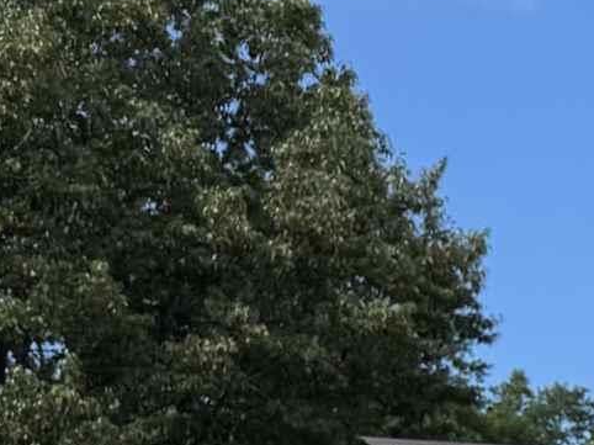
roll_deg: +1.3
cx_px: 1788
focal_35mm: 153
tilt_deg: -4.2
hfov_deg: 9.8
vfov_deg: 9.0
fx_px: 2624
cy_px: 947
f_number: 1.78
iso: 80
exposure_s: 1/6410
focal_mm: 6.76
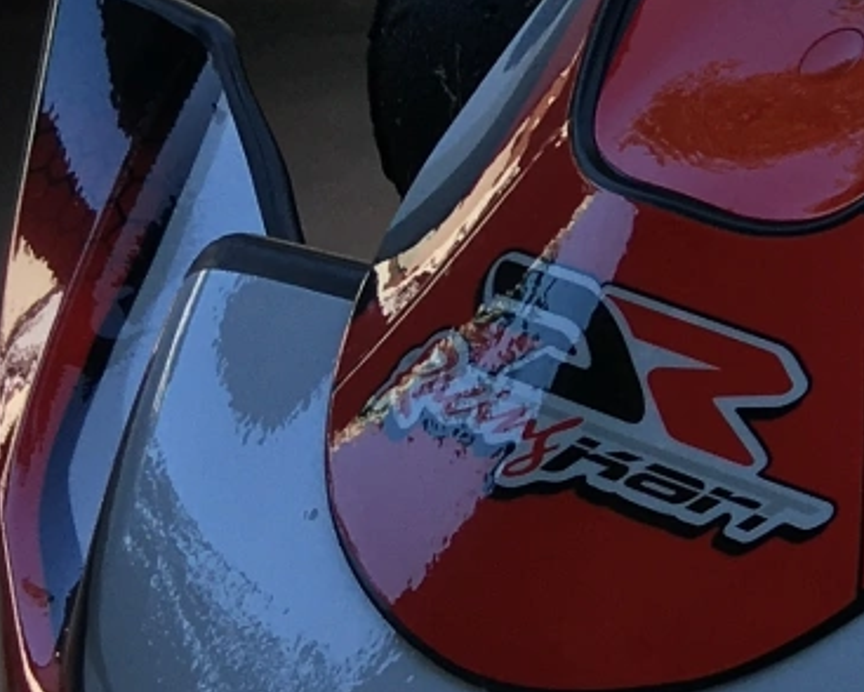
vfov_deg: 10.4
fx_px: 3787
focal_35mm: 148
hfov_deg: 11.1
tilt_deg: -21.0
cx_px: 2008
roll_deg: -0.2
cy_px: 221
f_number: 2.2
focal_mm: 4.15
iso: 25
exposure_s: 1/379
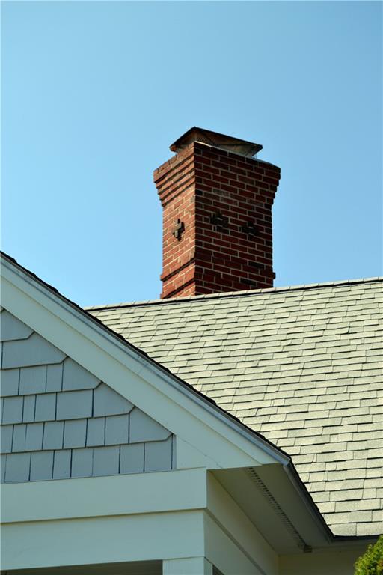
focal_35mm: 82
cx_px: 192
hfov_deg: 16.6
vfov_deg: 24.6
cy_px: 288
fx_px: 1316
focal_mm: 55
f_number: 8
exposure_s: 1/250
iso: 100
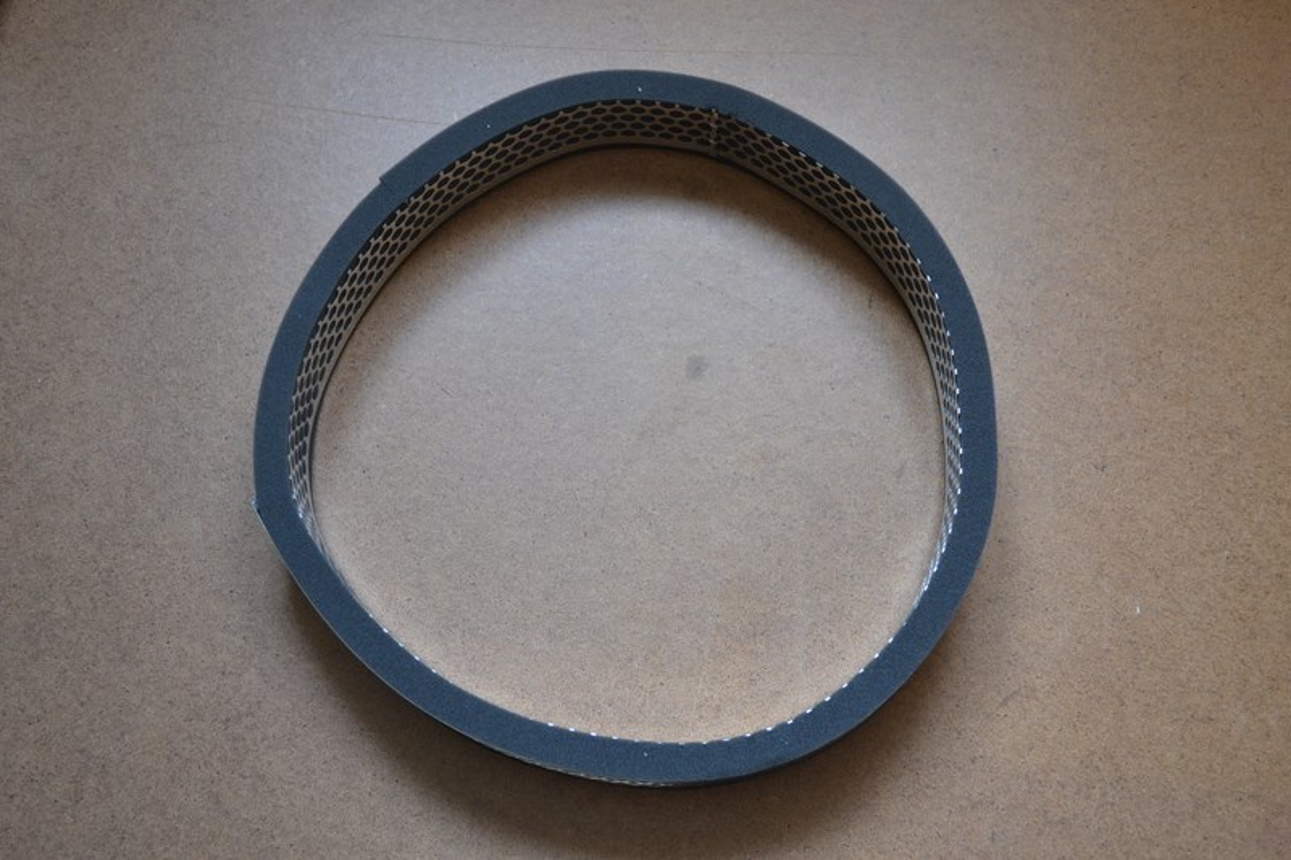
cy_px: 430
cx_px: 646
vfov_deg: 30.8
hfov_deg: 45.0
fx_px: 1560
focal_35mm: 44
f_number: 4.5
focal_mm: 29
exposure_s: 1/60
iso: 400
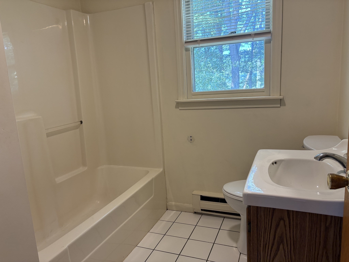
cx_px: 174
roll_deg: +3.8
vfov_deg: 53.1
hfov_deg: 67.3
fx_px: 262
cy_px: 131
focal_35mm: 26
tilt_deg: -10.2
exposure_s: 1/60
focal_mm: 5.96
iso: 125
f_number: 1.6
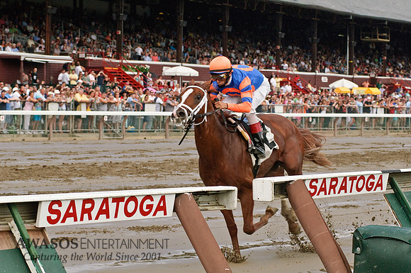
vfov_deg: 11.4
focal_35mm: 120
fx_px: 1368
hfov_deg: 17.1
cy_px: 136
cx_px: 206
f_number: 8
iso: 400
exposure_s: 1/1000
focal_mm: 80
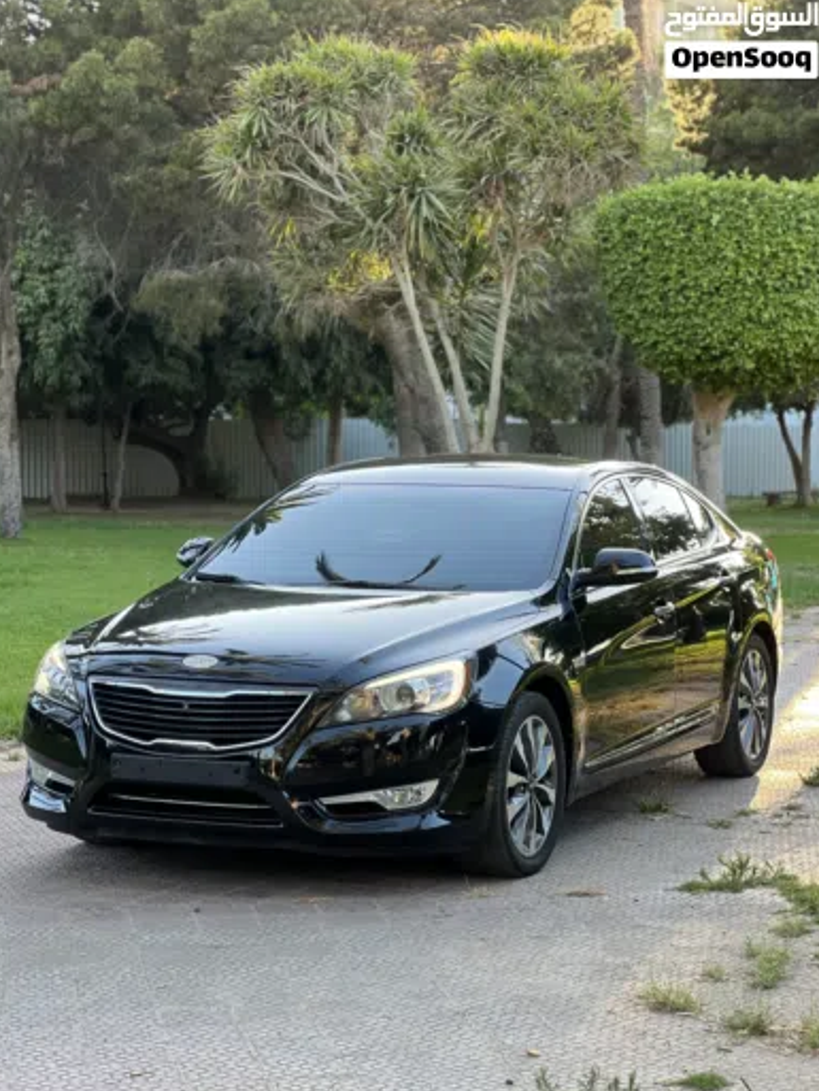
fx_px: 2523
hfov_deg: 18.4
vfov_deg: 24.4
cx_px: 402
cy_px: 560
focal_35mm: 80
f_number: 2.8
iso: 100
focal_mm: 9
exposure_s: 1/121
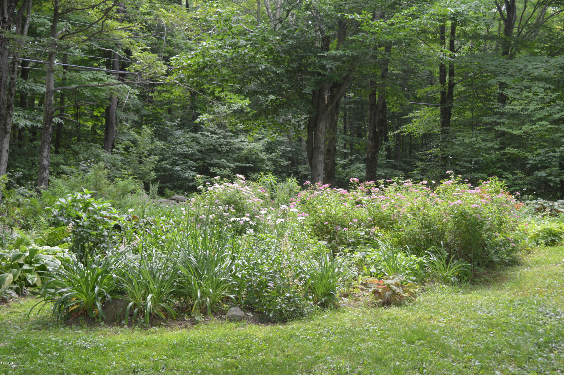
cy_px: 188
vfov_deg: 28.0
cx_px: 282
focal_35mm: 48
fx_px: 751
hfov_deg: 41.1
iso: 400
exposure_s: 1/125
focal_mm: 32
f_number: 5.6
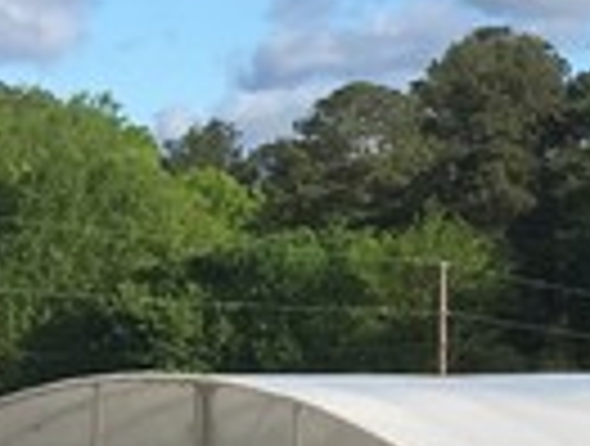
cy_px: 288
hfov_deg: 7.0
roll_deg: -0.2
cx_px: 2202
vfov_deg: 6.6
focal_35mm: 226
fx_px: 3863
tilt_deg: -0.2
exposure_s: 1/1570
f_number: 2.2
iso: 25
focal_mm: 4.15
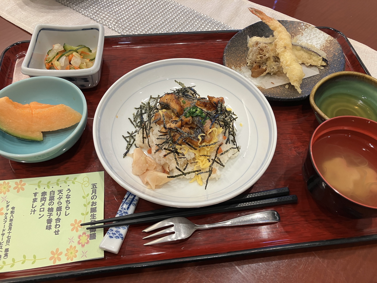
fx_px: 305
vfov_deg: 49.7
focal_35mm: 28
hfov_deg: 63.4
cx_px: 188
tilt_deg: -55.6
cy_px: 142
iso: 40
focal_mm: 3.99
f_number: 1.8
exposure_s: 1/50
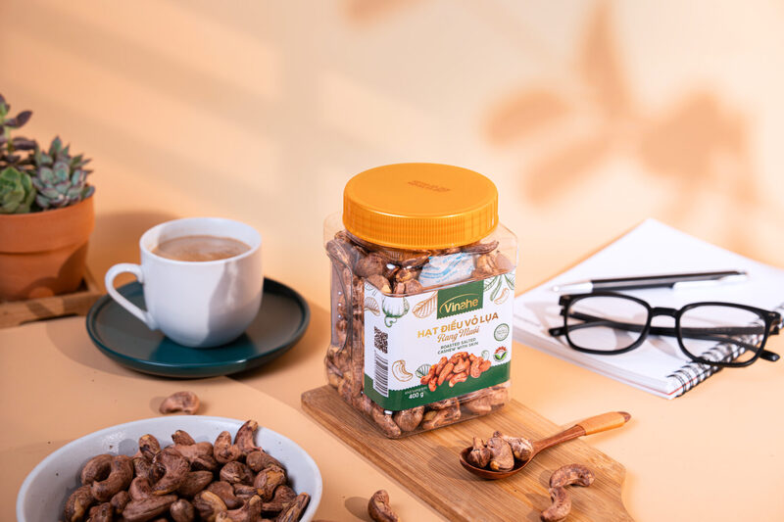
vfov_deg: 19.4
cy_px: 261
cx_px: 392
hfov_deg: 28.8
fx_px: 1524
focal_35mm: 70
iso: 100
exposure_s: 1/20
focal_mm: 70
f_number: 4.5
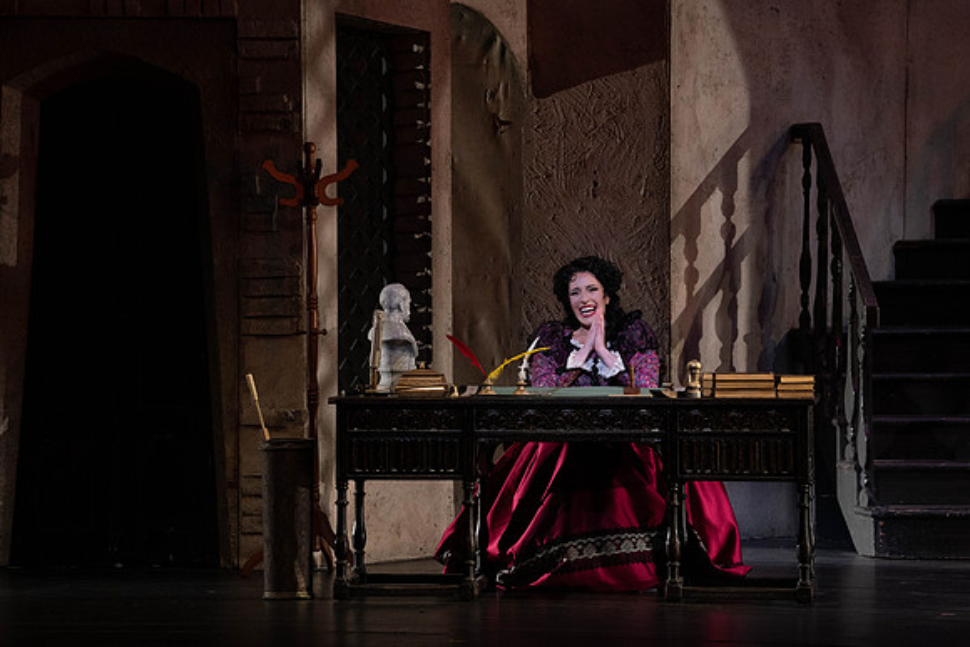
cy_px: 324
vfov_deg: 6.9
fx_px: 5390
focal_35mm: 200
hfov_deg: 10.3
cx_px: 485
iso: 3200
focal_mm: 200
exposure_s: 1/250
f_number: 7.1
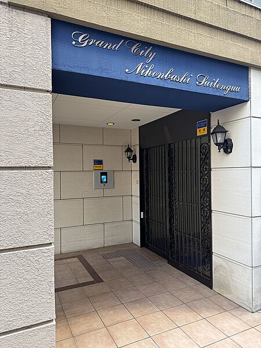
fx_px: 241
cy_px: 174
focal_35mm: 24
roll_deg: +0.6
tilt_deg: +0.1
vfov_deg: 71.6
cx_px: 130
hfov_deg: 56.8
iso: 64
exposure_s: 1/241
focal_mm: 6.76
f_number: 1.78
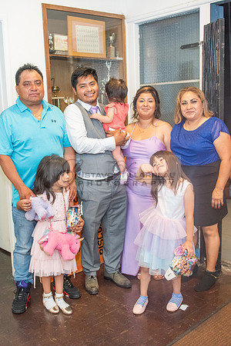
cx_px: 90
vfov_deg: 46.4
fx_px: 404
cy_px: 173
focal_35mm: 42
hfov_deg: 31.8
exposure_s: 1/125
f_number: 2.8
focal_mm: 28
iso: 1000
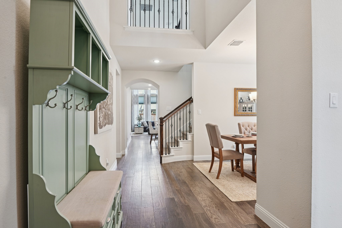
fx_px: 190
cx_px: 171
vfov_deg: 61.9
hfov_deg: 84.0
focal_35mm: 20
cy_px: 114
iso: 400
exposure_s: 1/20
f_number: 8
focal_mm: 20
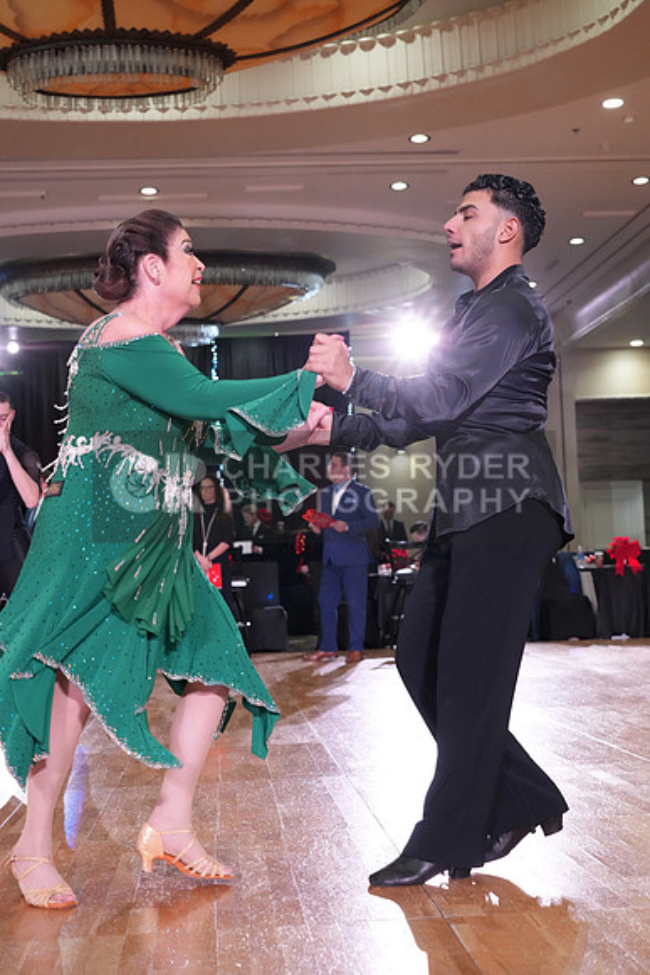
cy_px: 488
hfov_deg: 26.5
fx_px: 1380
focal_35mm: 51
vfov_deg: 38.9
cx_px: 325
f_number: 5
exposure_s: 1/320
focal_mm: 51
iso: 5000
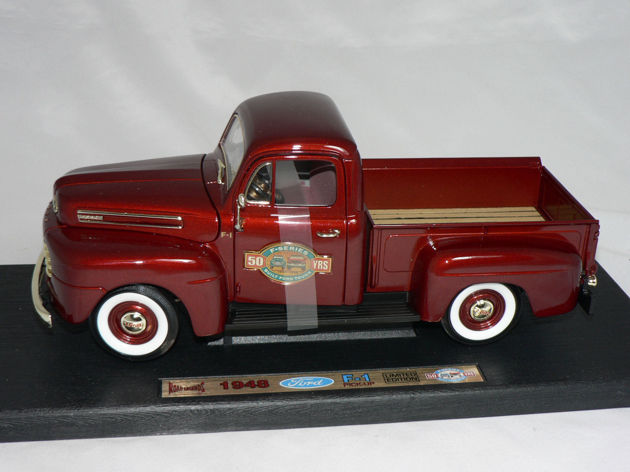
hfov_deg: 35.5
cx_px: 315
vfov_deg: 27.0
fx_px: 983
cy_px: 236
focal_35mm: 54
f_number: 2.8
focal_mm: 9.1
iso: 80
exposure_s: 1/60
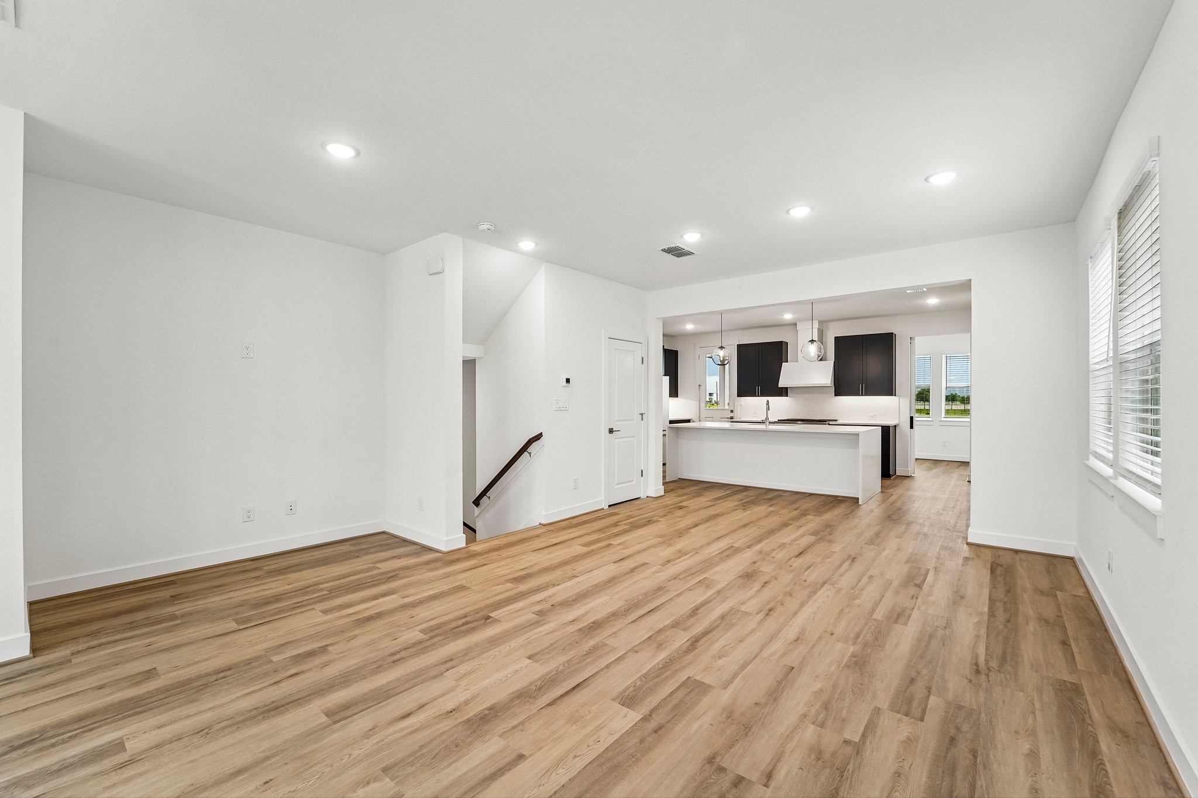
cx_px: 599
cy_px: 399
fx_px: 466
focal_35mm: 14
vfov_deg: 81.2
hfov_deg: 104.3
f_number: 8
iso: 500
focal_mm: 14
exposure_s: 1/60
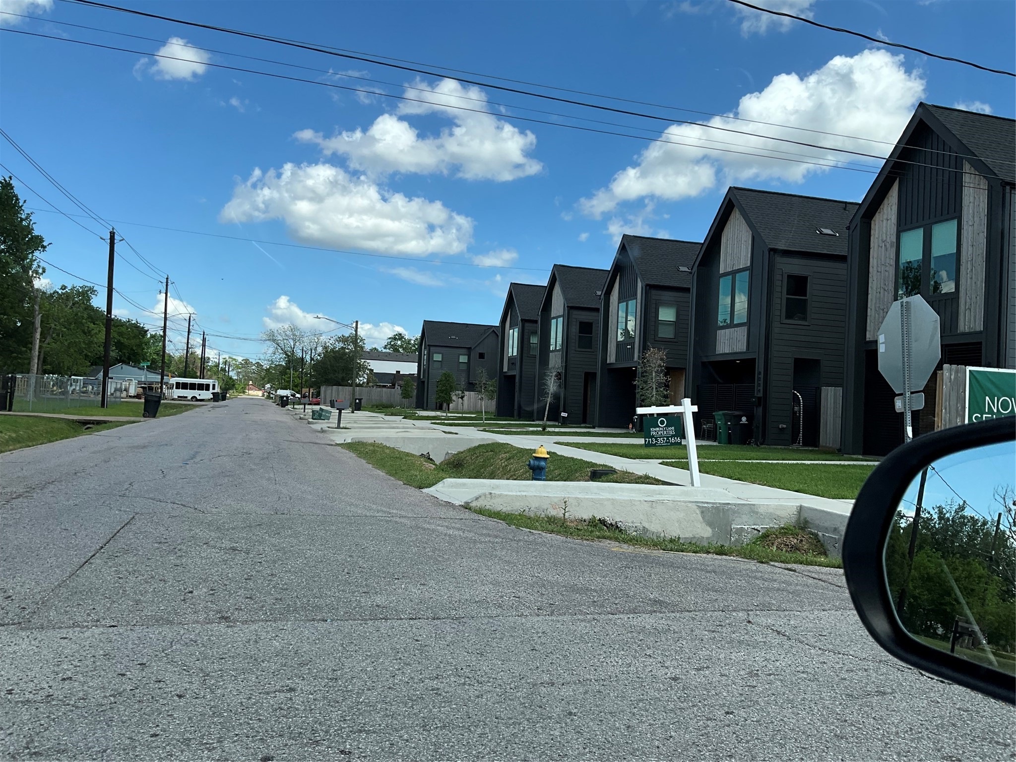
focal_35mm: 29
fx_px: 851
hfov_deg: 61.7
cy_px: 381
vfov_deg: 48.2
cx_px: 508
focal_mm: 3
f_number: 1.8
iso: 25
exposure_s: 1/1490
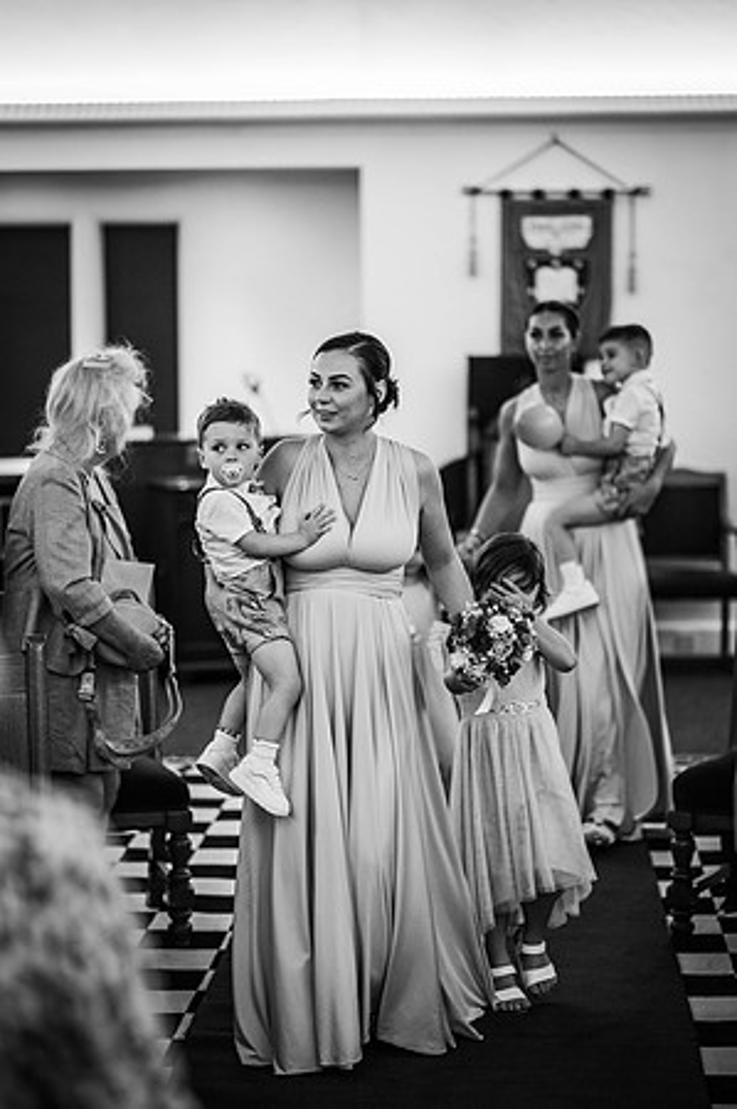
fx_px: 2616
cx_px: 368
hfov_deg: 16.0
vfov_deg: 23.9
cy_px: 554
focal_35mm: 85
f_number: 1.8
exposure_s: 1/200
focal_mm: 85
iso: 800
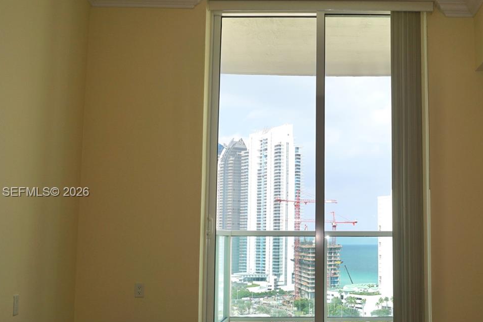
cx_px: 335
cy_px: 193
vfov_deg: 33.3
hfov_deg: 47.4
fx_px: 537
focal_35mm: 40
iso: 100
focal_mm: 16
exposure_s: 1/125
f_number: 8
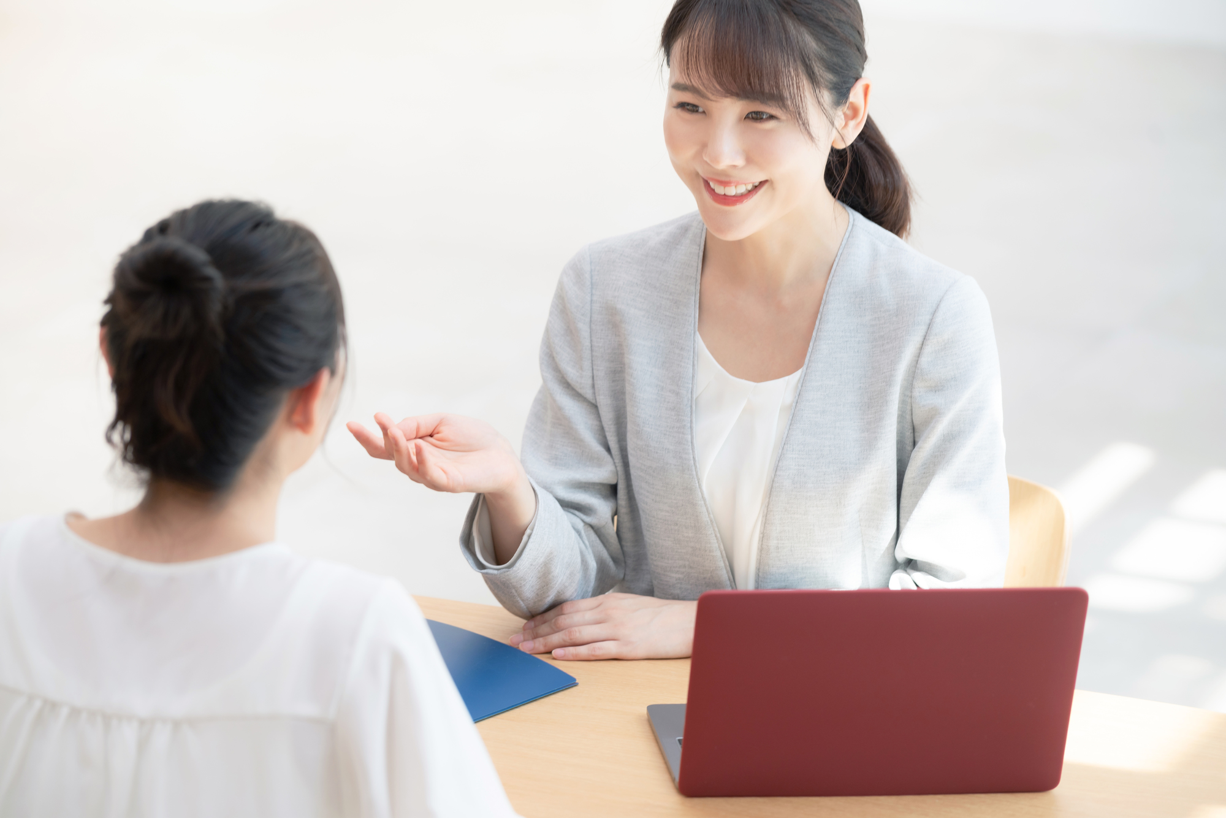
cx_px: 613
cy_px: 409
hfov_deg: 12.2
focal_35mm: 169
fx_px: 5756
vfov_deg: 8.1
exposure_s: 1/160
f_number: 4.5
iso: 200
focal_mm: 169
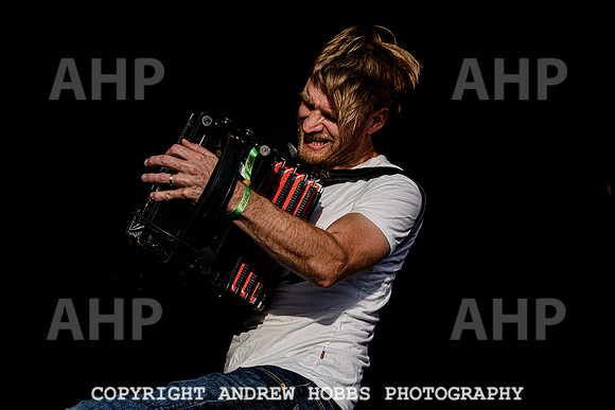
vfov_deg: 9.4
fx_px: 2504
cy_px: 205
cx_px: 308
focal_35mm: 147
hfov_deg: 14.0
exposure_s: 1/4000
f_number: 4
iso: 400
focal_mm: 120
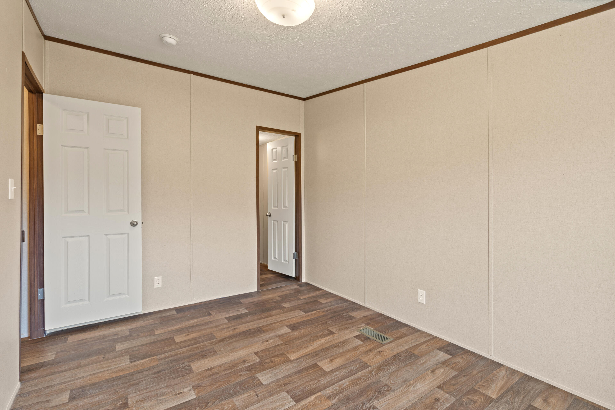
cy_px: 205
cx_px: 308
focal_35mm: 16
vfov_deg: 73.7
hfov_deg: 96.7
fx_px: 273
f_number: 11
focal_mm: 16
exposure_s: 1.6
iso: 250
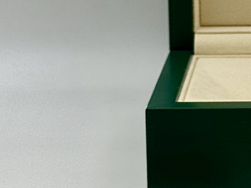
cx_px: 347
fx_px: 1037
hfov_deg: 13.2
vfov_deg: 10.4
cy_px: 90
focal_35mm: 143
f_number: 1.78
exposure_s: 1/341
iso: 64
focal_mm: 6.76
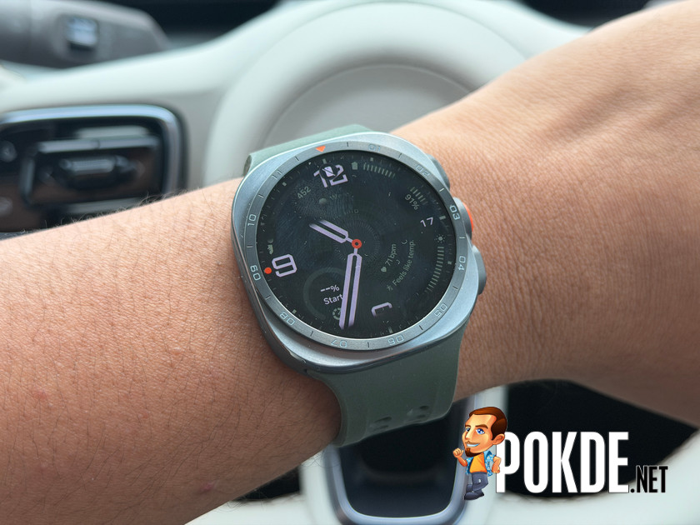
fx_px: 971
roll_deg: +4.4
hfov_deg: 39.7
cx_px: 350
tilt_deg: -36.1
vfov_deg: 30.3
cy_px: 262
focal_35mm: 48
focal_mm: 6.76
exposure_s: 1/553
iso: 64
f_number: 1.78
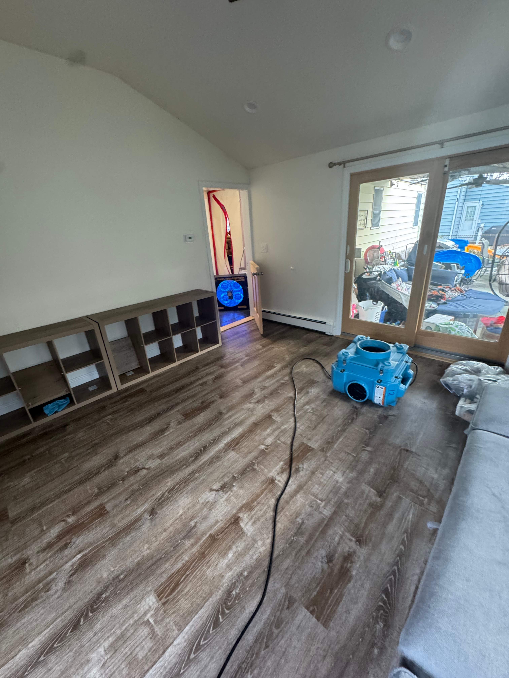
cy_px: 339
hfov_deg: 85.7
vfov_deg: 102.1
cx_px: 254
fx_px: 274
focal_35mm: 14
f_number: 2.2
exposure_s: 1/60
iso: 400
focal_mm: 2.22
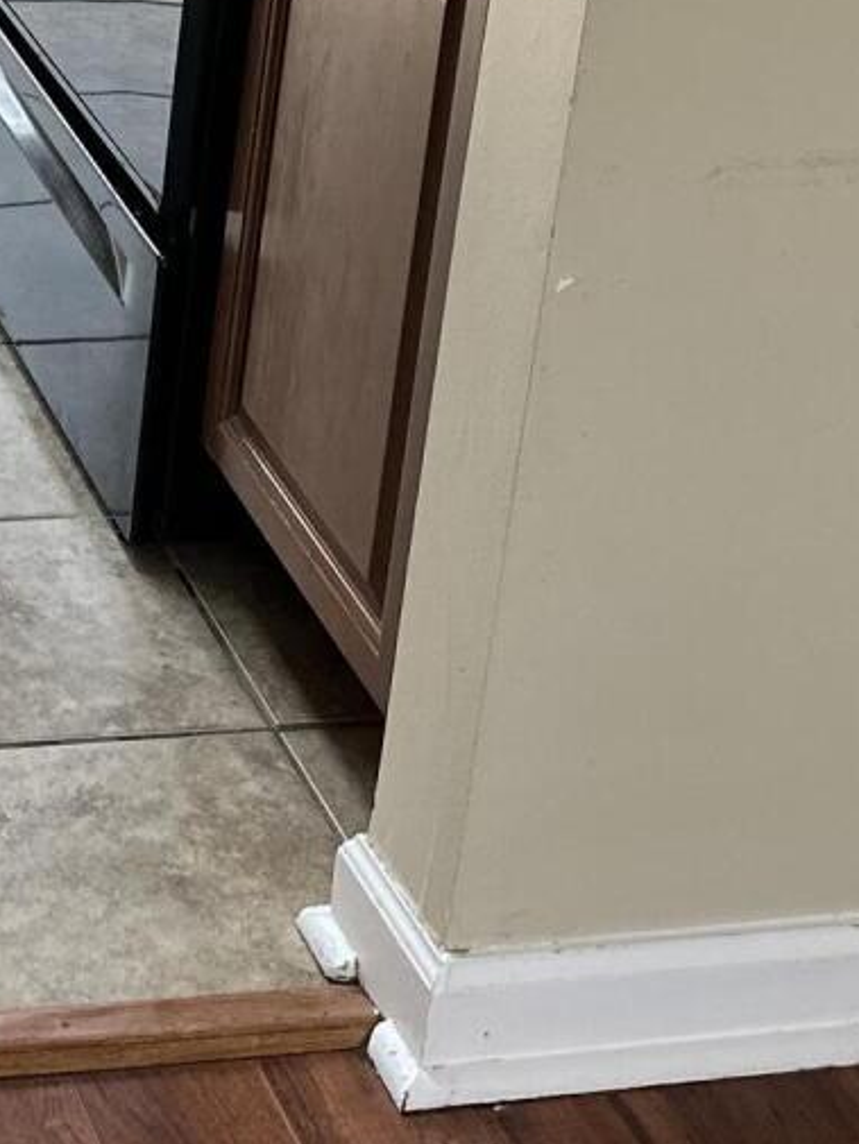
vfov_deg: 19.3
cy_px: -270
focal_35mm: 95
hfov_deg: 14.8
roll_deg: -5.0
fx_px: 3142
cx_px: -315
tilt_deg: -14.9
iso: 80
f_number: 1.78
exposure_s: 1/120
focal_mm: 6.86
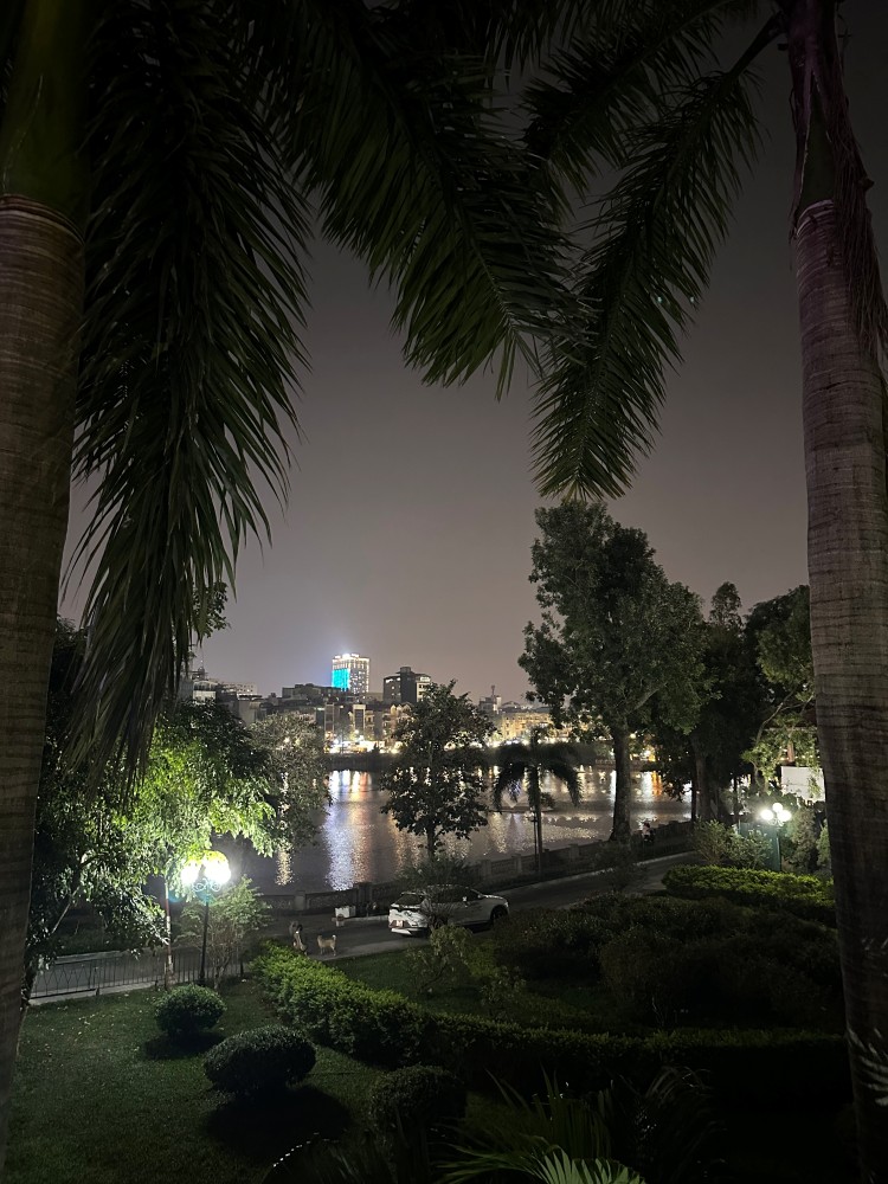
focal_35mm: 24
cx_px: 444
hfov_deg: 56.8
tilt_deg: +11.9
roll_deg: -0.8
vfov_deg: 71.6
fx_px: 821
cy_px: 592
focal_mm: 6.86
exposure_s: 1/15
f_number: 1.78
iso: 2000
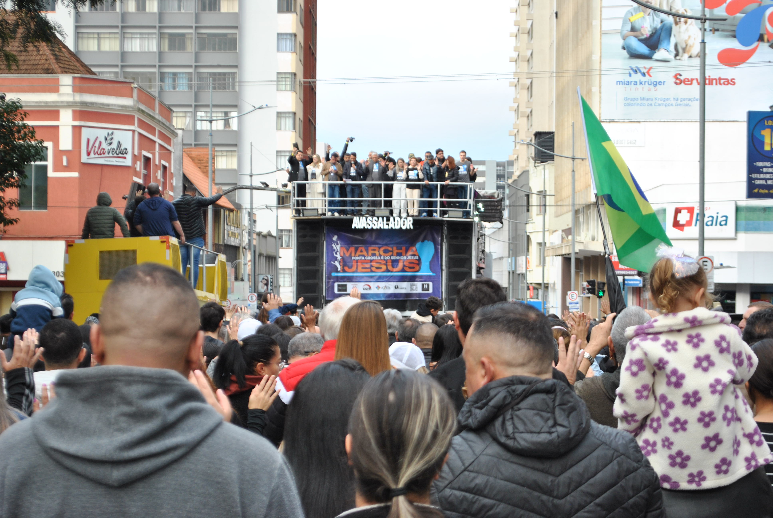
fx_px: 1774
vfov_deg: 16.6
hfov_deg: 24.6
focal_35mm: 82
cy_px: 259
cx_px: 386
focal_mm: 55
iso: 200
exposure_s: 1/125
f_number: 5.6
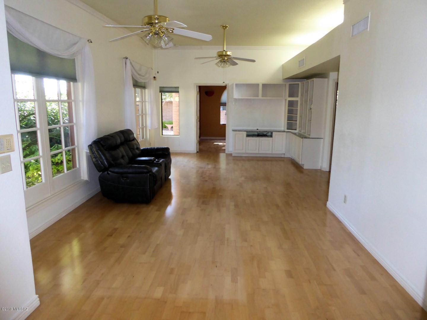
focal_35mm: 25
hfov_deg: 69.4
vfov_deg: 54.9
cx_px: 214
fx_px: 308
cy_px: 160
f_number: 3.3
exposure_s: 1/60
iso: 320
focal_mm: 4.3
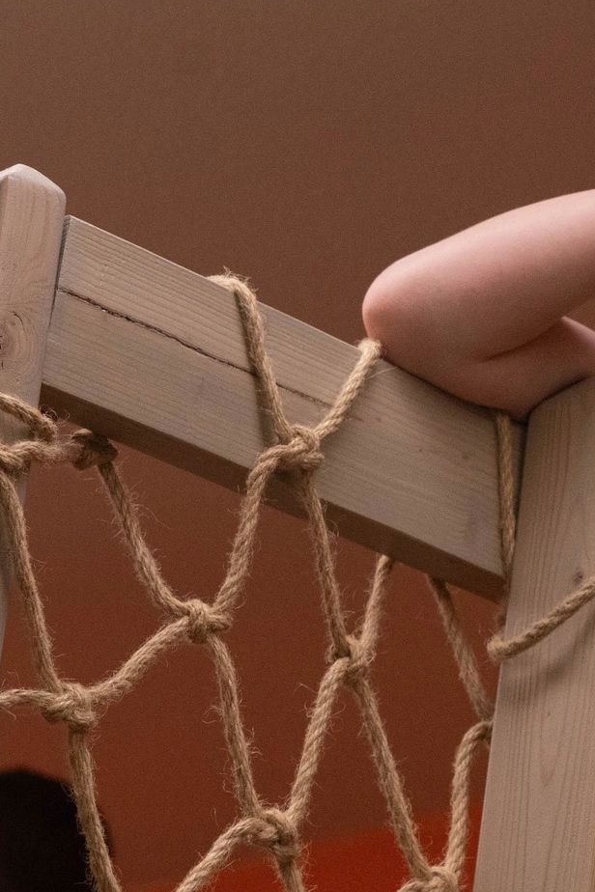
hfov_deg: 7.0
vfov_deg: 10.6
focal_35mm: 194
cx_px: 686
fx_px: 4809
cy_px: 466
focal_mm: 70
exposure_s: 1/200
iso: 2500
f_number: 5.6
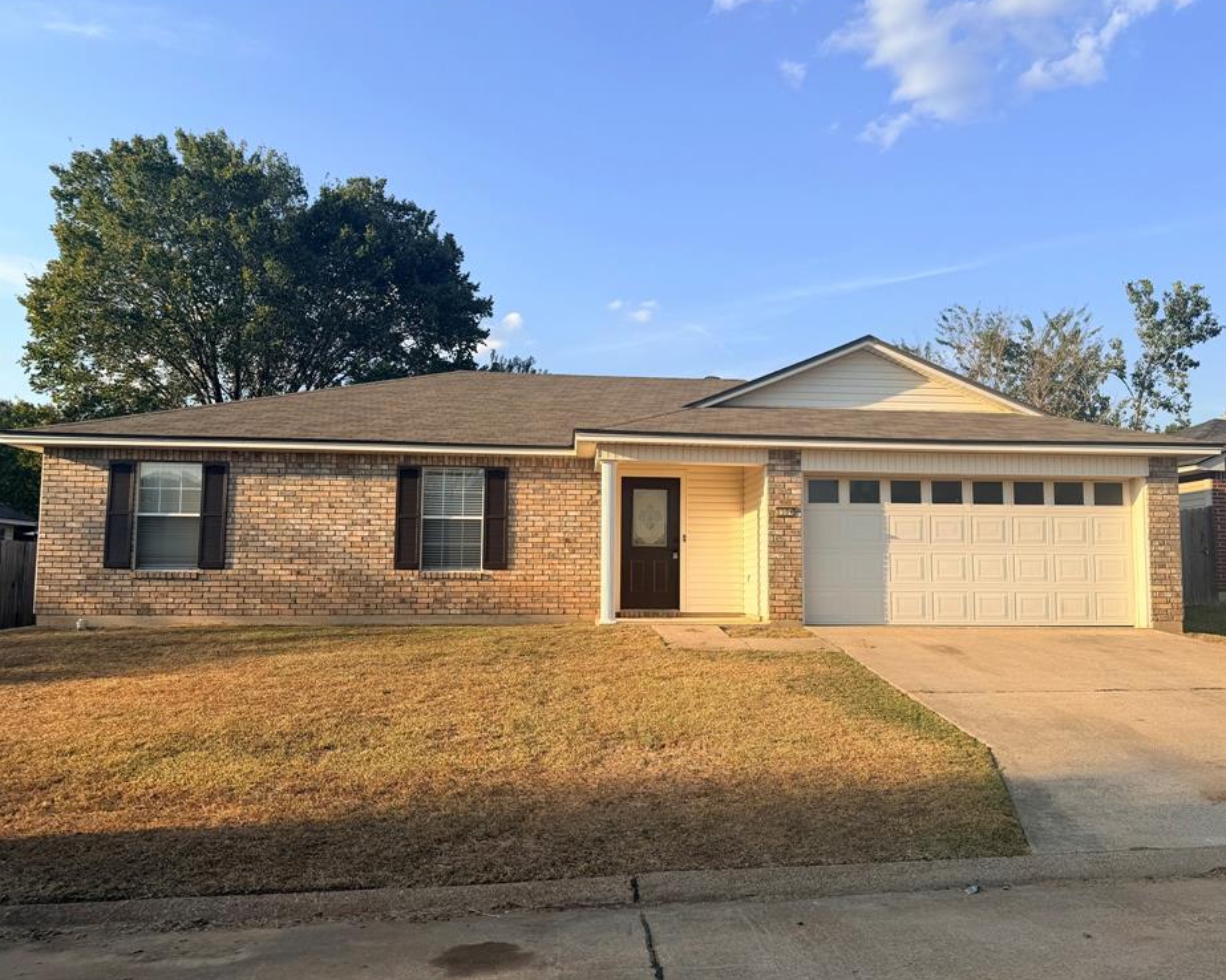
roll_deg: -0.1
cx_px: 660
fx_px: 943
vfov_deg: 54.9
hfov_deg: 65.9
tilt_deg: +4.5
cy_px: 497
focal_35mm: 26
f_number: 1.78
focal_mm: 6.76
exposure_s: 1/2445
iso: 80
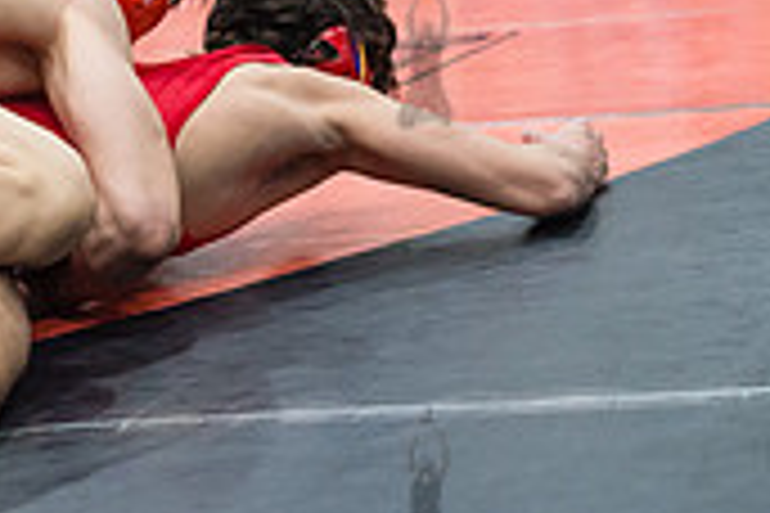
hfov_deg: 17.2
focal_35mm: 119
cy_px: 47
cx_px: 423
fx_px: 2545
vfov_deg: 11.4
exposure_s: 1/320
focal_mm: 35
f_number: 3.5
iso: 4000
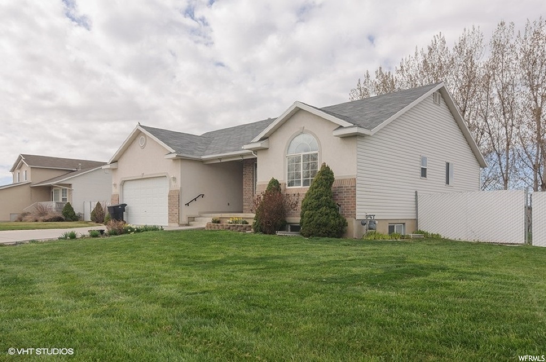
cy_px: 181
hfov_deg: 67.5
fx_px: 409
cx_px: 273
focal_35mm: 27
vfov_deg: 47.8
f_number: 9
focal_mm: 18
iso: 200
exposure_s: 1/320
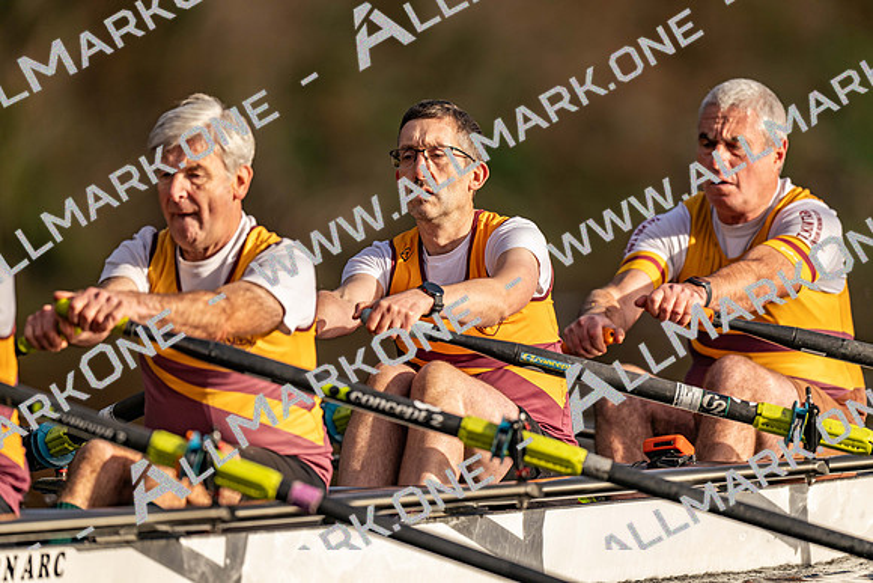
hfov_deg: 3.4
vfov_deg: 2.3
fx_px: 14553
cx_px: 436
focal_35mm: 600
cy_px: 292
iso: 250
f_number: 4
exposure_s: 1/2500
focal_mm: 600
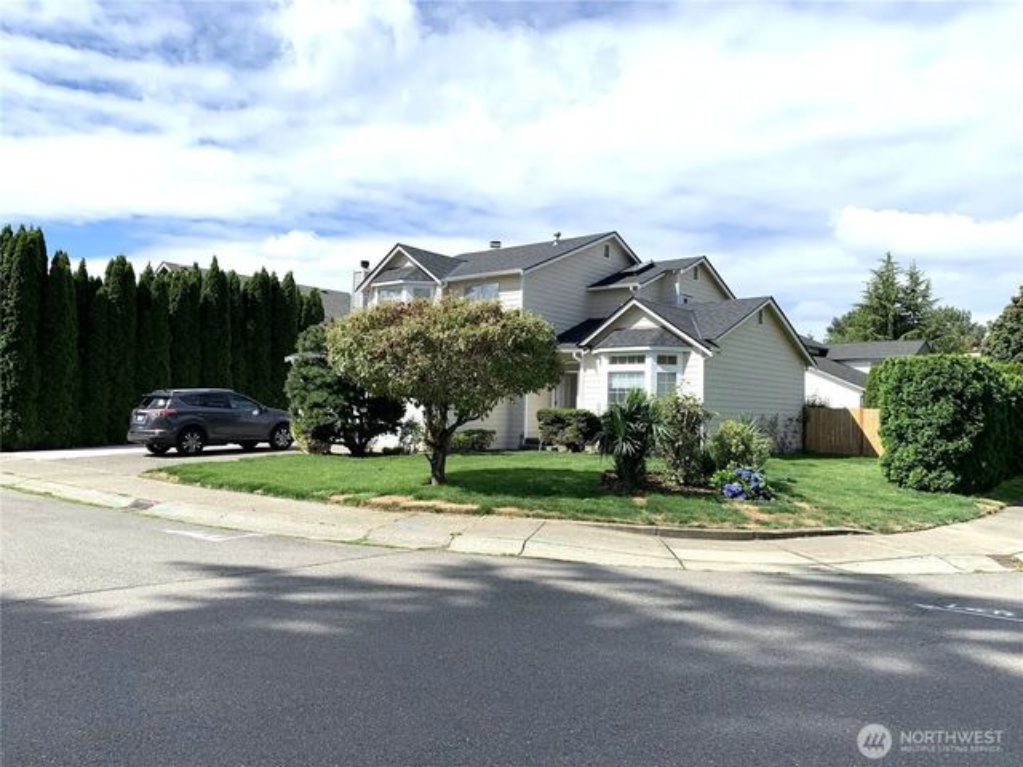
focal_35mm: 26
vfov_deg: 53.1
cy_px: 384
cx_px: 512
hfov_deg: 67.3
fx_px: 768
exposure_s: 1/2915
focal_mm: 4.25
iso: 25
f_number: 1.8
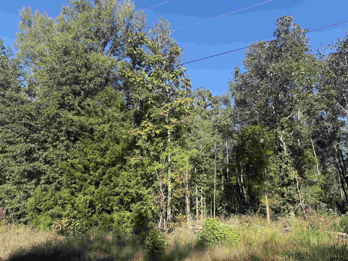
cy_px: 130
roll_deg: -0.2
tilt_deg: +18.3
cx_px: 174
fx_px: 241
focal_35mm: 24
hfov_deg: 71.6
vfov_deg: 56.8
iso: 80
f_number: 1.78
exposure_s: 1/1689
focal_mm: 6.76
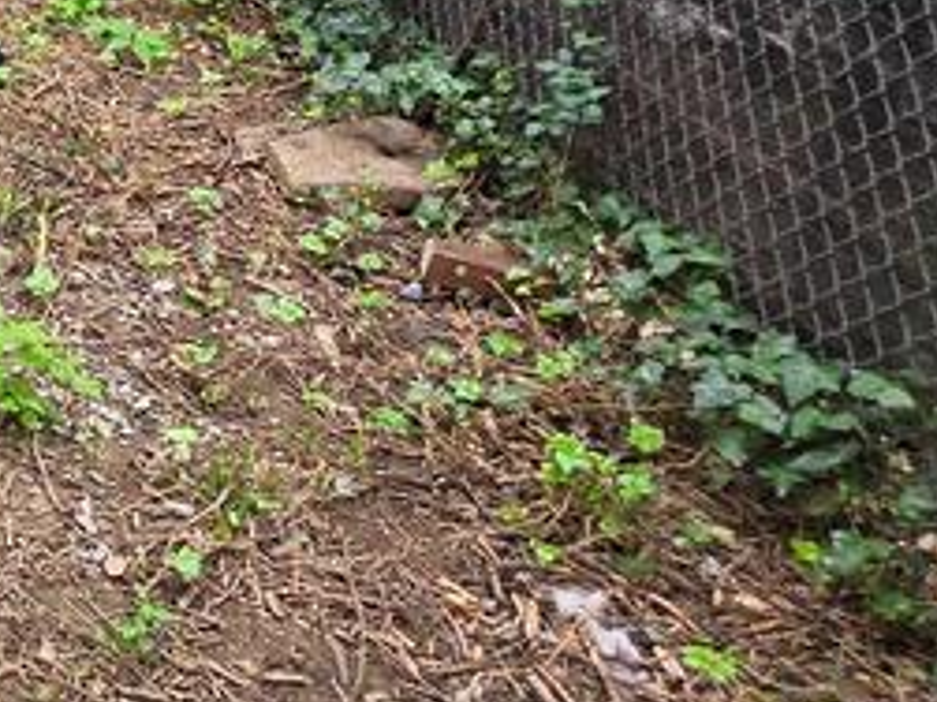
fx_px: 1434
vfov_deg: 26.1
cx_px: -414
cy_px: 7
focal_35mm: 53
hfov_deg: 27.2
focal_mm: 2.2
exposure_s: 1/120
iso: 40
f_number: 1.9
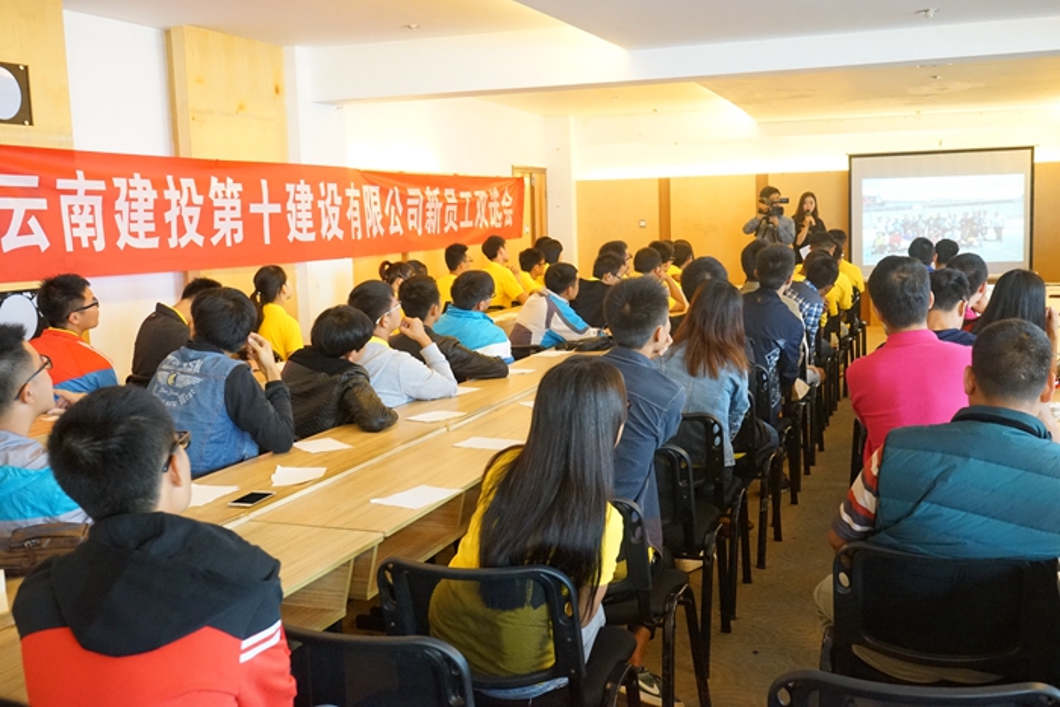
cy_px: 354
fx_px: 1090
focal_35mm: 37
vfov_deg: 36.0
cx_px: 530
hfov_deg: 51.9
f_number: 8
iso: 6400
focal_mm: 37
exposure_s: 1/50
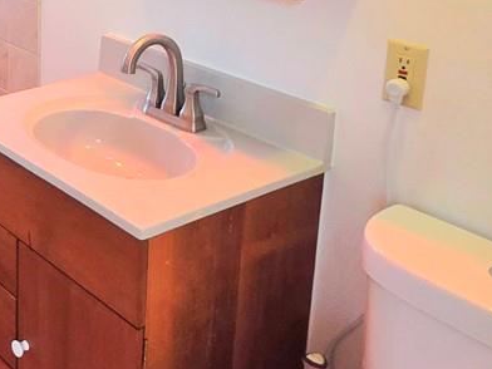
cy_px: 9
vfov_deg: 26.2
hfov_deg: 31.3
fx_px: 753
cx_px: -75
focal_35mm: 53
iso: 64
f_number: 1.9
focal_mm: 2.2
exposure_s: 1/120
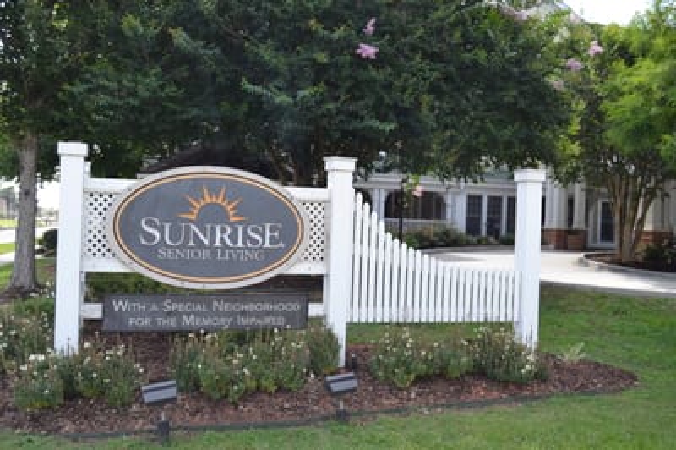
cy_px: 225
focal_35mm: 36
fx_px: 675
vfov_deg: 36.8
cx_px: 338
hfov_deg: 53.2
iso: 400
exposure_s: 1/640
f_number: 3.8
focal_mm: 24
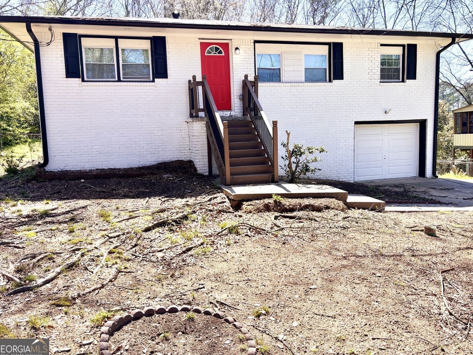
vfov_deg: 51.3
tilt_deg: -5.4
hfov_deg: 65.3
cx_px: 239
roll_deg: +1.6
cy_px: 173
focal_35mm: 27
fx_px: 369
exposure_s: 1/1477
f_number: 1.6
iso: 50
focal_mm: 5.96
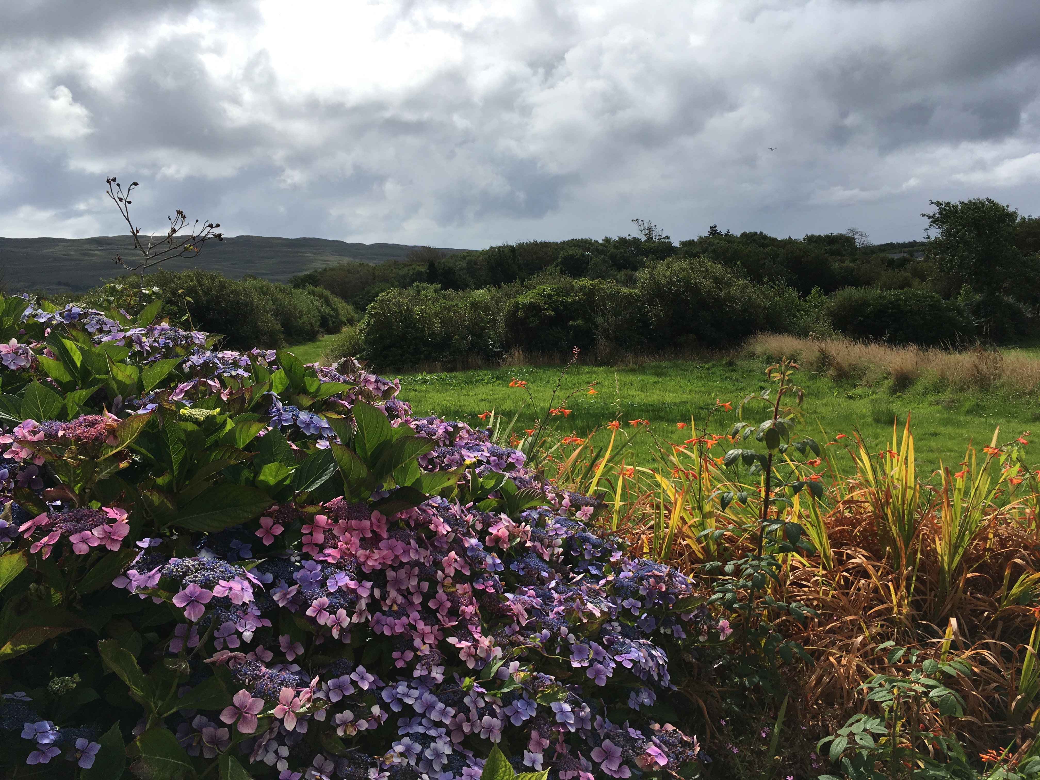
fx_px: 871
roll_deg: +2.4
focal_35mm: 29
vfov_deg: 48.2
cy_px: 390
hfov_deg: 61.7
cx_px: 520
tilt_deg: -7.5
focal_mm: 4.15
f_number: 2.2
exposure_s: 1/2653
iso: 25
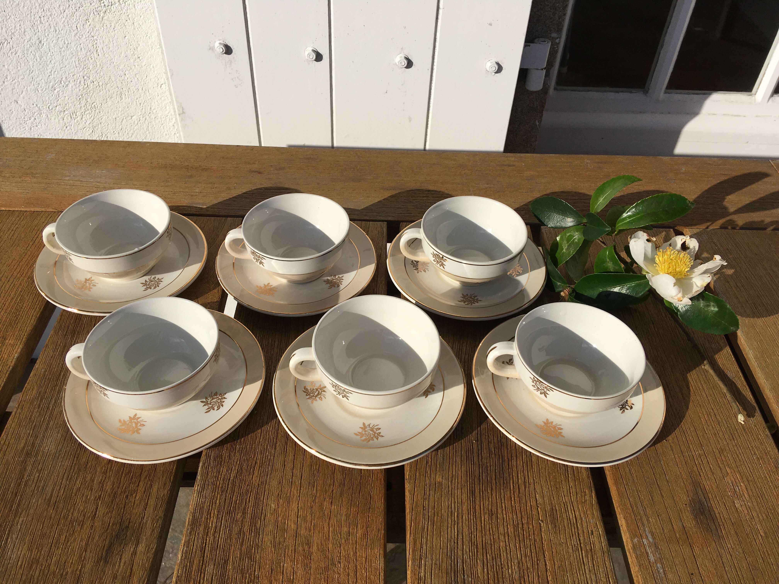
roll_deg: -3.0
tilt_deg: -43.6
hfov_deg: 61.7
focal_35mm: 29
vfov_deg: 48.2
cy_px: 292
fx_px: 653
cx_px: 390
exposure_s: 1/3663
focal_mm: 4.15
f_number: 2.2
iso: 25
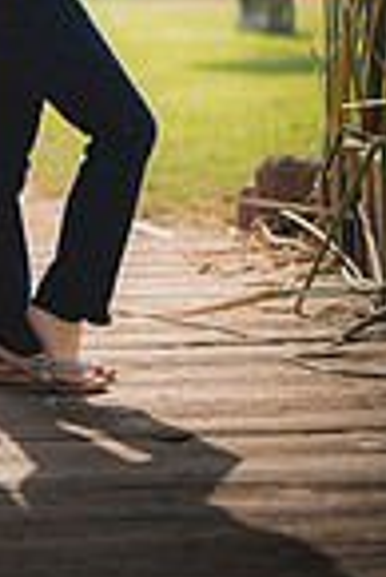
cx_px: -143
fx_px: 2487
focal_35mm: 155
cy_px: -64
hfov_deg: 8.7
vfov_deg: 13.0
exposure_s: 1/5000
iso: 250
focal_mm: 50
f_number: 1.4
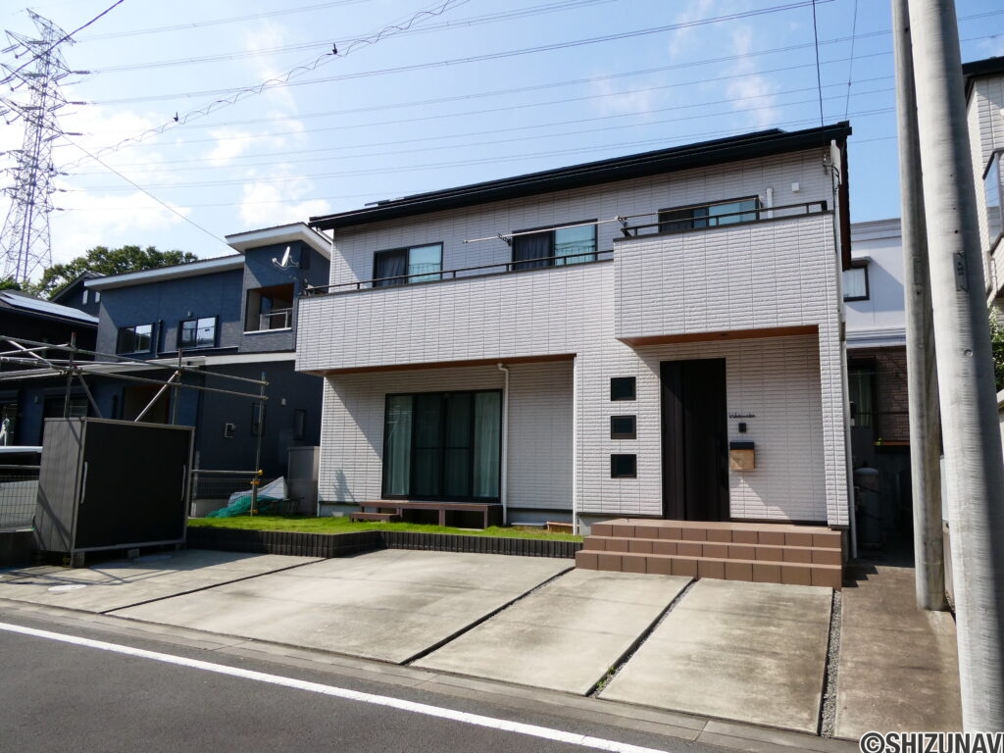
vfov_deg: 56.8
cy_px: 376
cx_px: 502
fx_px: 696
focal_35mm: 24
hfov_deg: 71.6
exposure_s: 1/1000
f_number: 3.5
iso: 80
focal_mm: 4.3
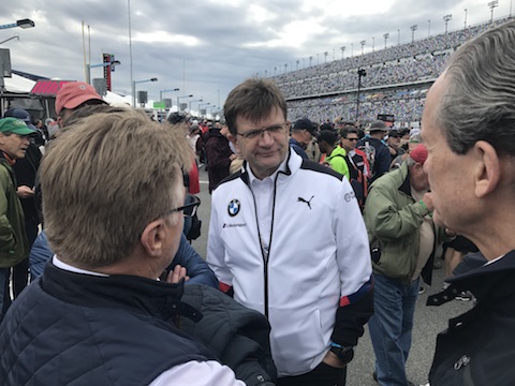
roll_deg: -0.7
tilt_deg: -10.1
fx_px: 417
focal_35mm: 28
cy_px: 193
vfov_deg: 49.7
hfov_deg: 63.4
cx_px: 258
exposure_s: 1/1312
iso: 20
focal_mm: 3.99
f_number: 1.8
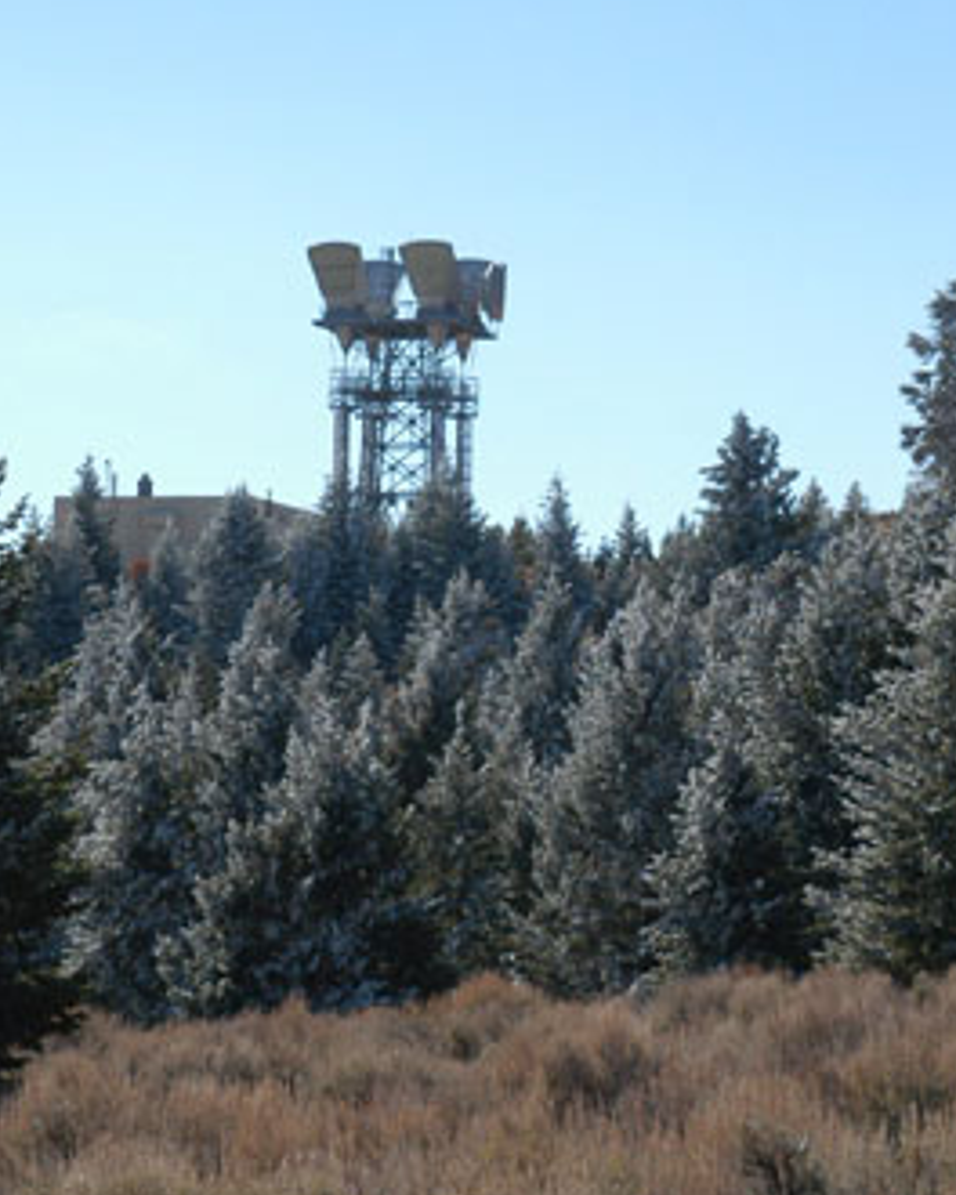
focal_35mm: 155
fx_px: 5482
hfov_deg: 10.0
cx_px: 391
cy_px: 610
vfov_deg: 12.4
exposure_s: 1/400
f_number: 10
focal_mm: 52
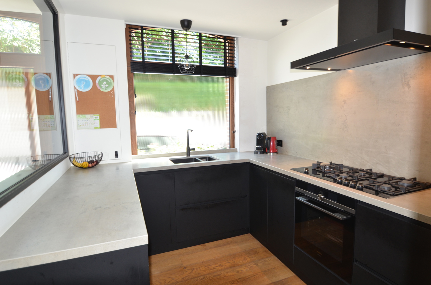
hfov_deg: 85.5
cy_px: 142
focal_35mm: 20
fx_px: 233
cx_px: 216
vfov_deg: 63.0
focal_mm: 13
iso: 400
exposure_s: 1/100
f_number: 3.8
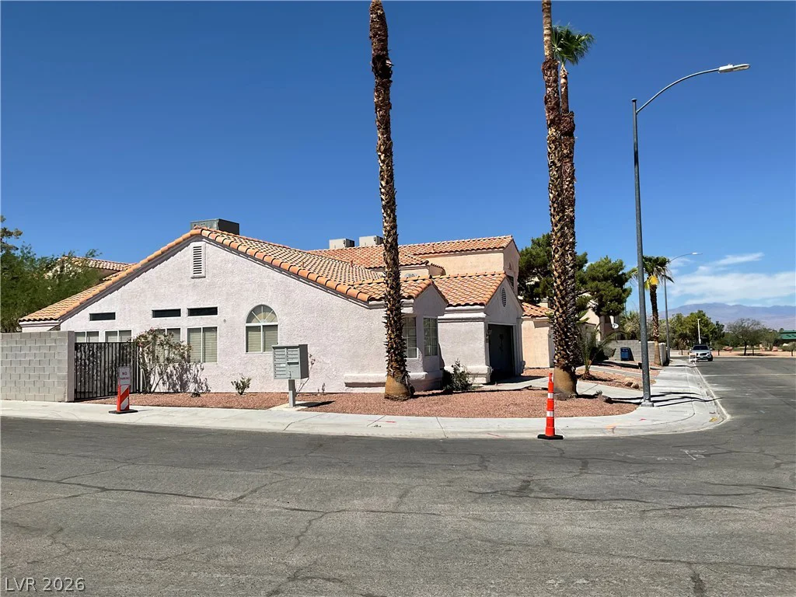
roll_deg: +0.5
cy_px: 298
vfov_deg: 48.2
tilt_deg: +4.0
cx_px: 398
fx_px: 667
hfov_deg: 61.7
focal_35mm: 29
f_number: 1.8
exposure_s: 1/3322
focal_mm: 3
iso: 16
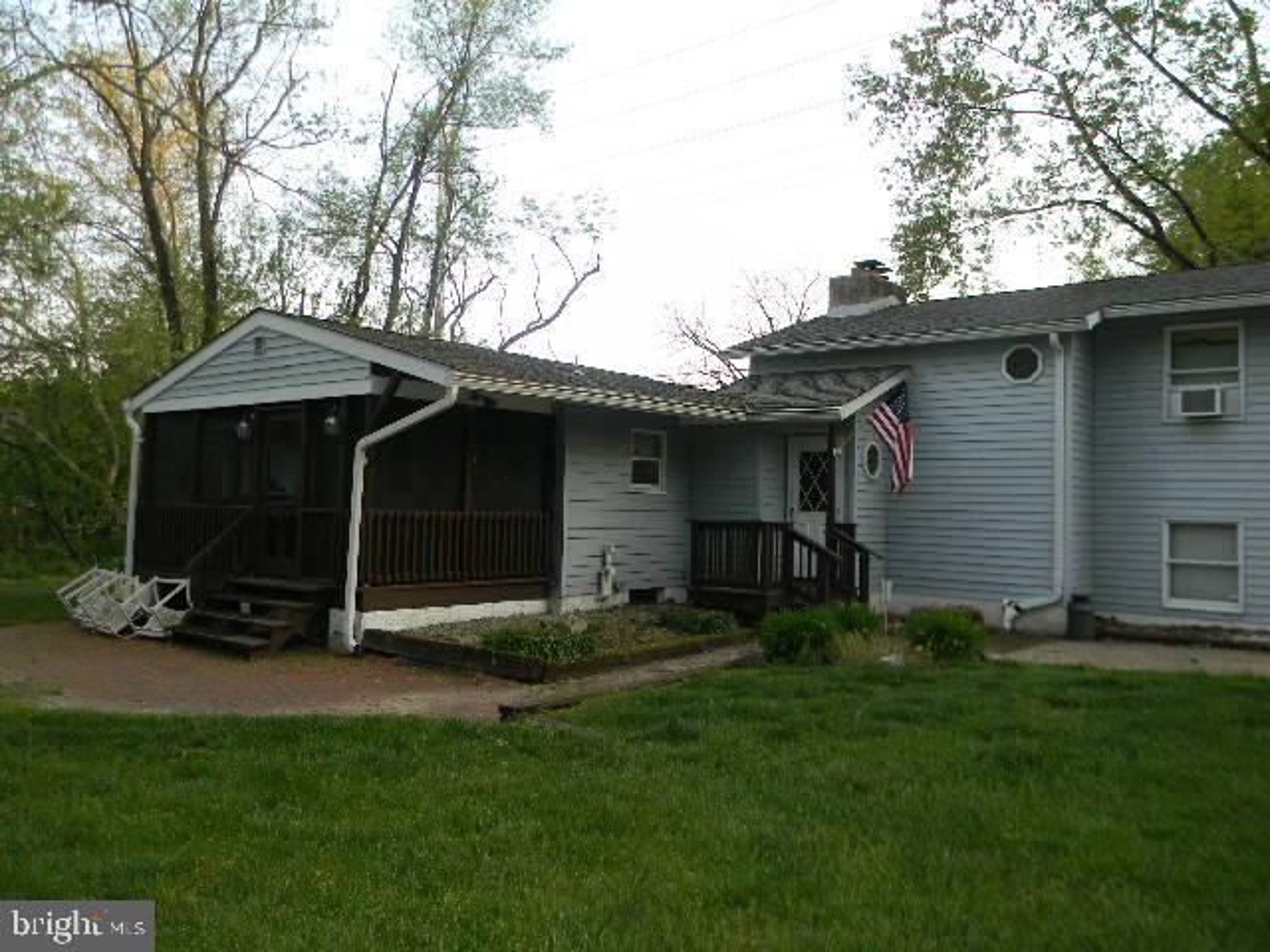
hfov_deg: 63.4
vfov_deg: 49.7
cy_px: 476
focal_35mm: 28
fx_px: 1027
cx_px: 635
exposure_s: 1/121
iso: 112
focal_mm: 5
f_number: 3.5
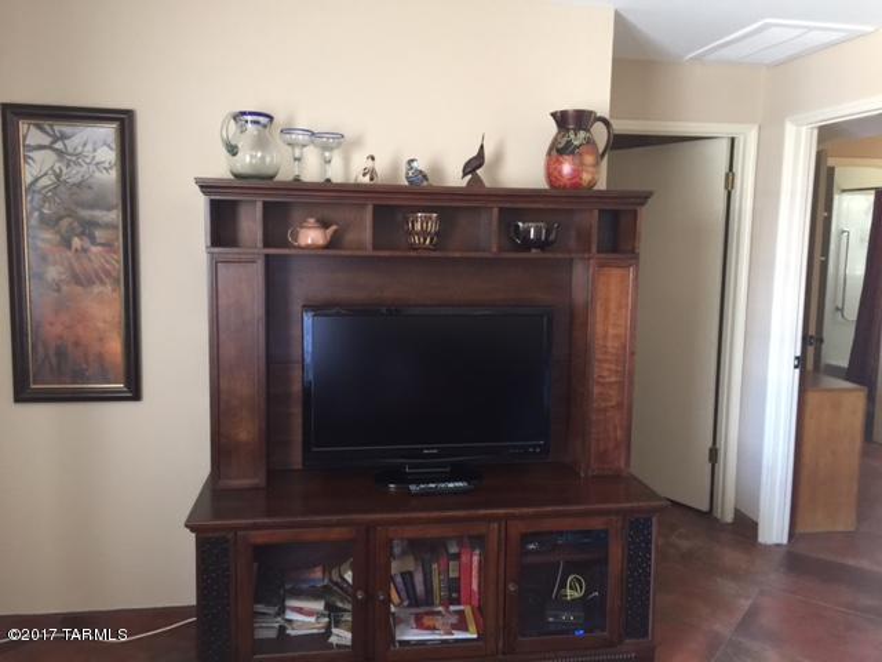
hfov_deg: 61.7
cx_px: 441
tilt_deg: -6.3
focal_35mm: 29
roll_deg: -1.6
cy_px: 331
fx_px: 739
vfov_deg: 48.2
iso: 64
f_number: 2.2
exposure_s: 1/4
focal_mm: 4.15
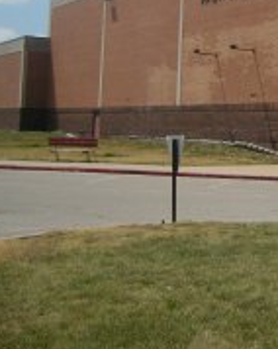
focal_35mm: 68
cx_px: 286
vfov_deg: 27.3
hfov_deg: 21.6
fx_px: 701
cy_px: 63
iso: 64
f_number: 5.8
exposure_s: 1/370
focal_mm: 5.3
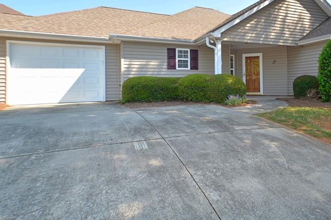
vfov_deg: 48.0
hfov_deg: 66.7
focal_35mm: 26
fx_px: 242
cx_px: 222
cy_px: 74
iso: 320
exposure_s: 1/250
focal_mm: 11.5
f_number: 8
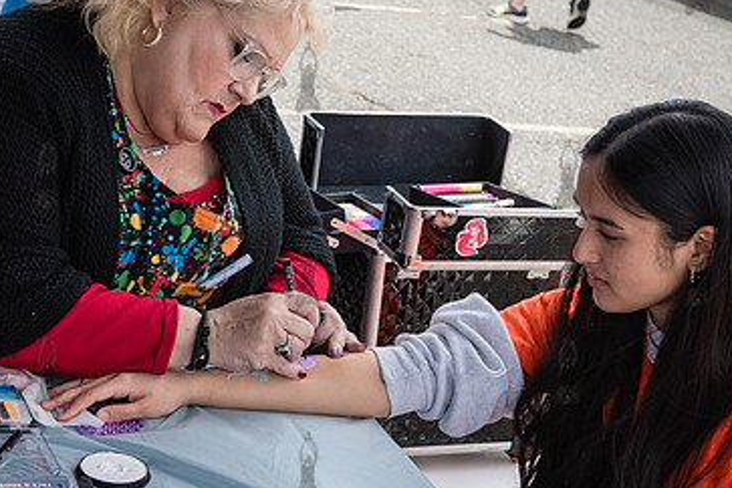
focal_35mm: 73
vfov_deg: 18.7
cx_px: 288
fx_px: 1484
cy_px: 269
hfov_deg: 27.6
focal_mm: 38
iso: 400
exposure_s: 1/640
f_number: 5
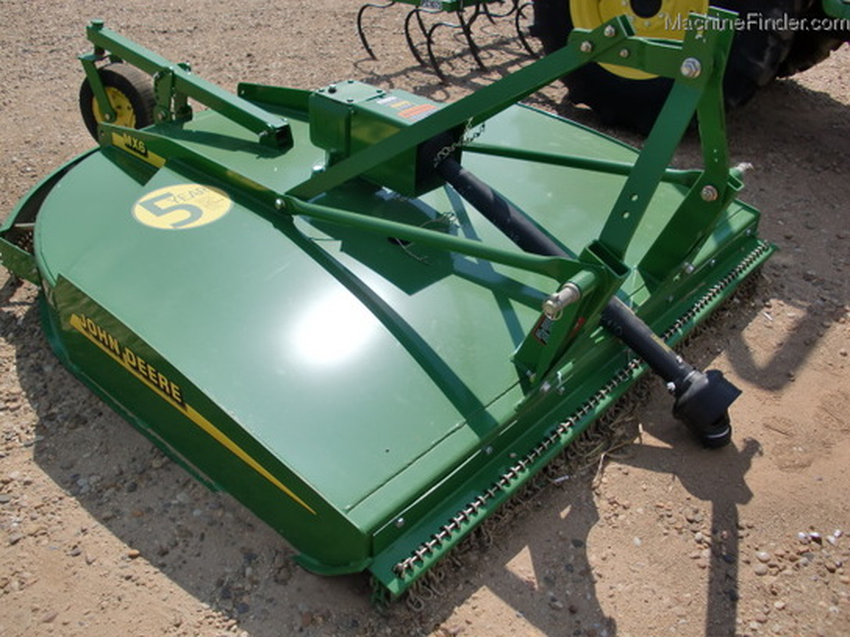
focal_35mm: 36
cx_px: 425
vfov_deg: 39.7
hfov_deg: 51.4
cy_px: 318
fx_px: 884
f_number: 7.9
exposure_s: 1/320
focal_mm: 6.3
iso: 64
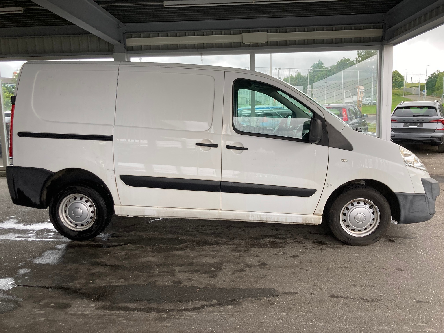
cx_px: 222
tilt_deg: -6.6
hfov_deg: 63.4
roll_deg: +1.1
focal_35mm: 28
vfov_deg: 49.7
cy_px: 166
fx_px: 359
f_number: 1.8
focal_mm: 3.99
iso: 64
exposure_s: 1/121
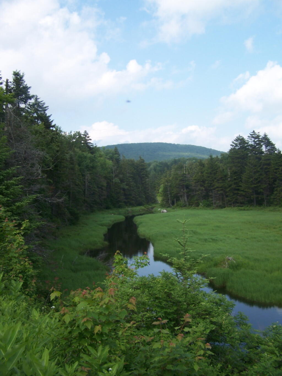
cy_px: 188
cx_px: 141
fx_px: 413
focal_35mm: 38
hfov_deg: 37.7
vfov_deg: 49.0
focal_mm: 6.3
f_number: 2.8
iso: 80
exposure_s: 1/640
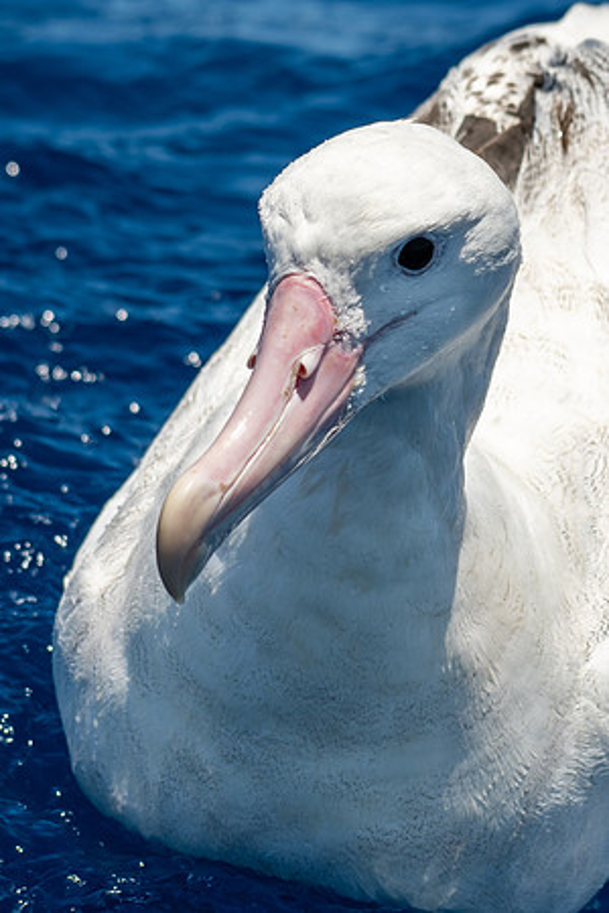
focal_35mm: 512
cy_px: 414
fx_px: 12996
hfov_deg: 2.7
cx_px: 496
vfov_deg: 4.0
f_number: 5.6
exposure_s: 1/1250
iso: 64
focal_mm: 210
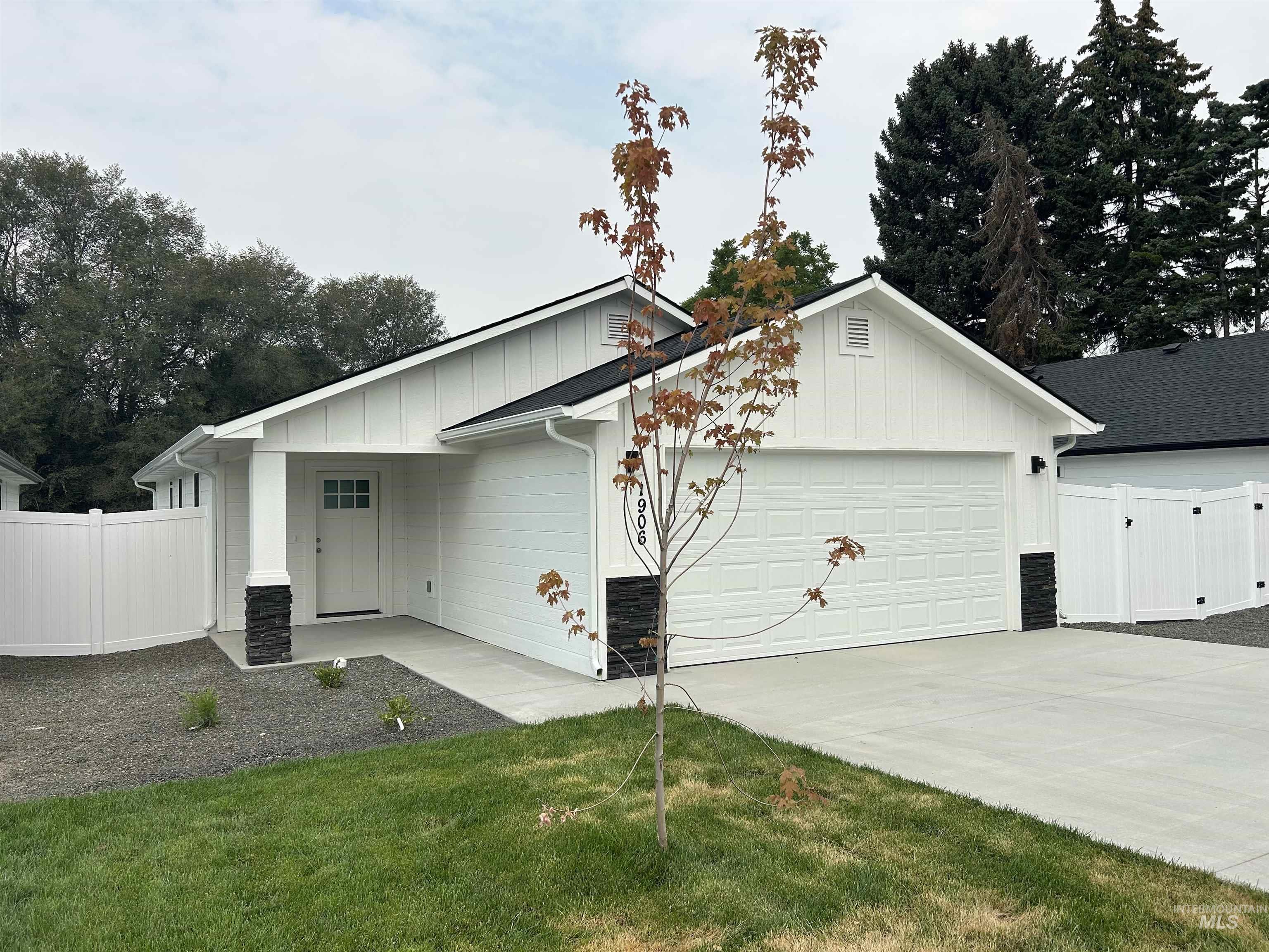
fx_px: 953
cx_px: 634
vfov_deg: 53.1
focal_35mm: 26
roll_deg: +0.3
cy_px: 476
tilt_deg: +0.8
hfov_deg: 67.3
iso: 50
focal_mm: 5.7
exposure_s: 1/4444
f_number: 1.5
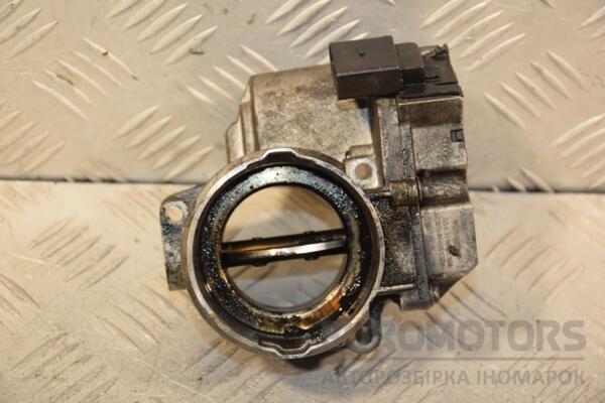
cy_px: 202
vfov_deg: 13.8
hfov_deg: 20.6
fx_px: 1664
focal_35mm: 99
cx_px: 302
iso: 800
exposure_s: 1/160
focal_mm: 66
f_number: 5.3
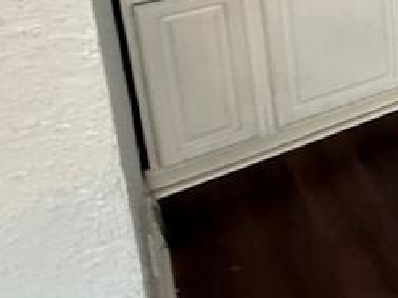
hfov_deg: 22.8
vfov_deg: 21.5
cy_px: -139
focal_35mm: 58
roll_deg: -4.3
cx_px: 675
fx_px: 667
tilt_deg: -15.4
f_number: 2.2
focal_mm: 2.22
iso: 250
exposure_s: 1/99
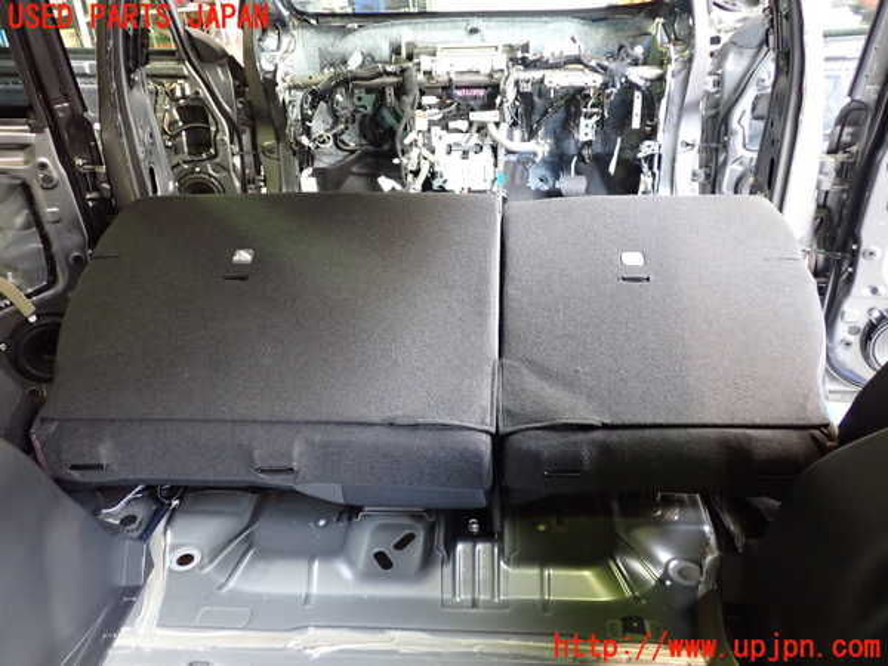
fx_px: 770
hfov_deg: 60.0
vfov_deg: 46.8
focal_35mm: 30
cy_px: 333
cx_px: 444
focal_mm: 5.4
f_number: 2.3
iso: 640
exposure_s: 1/30
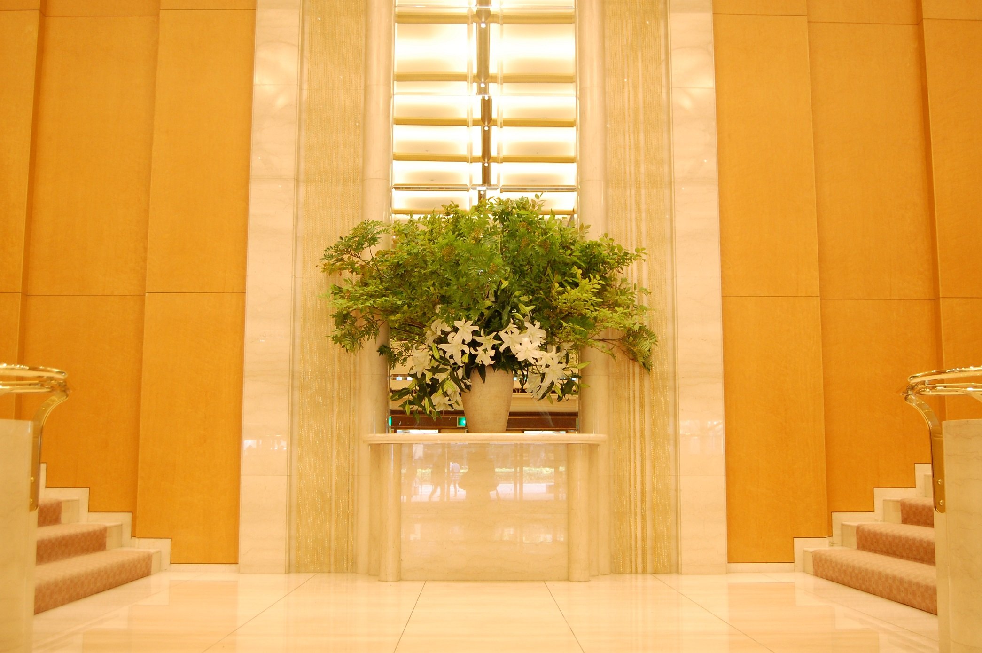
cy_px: 326
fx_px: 1063
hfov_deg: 49.6
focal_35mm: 39
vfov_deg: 34.1
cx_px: 491
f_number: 4
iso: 800
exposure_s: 1/30
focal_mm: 26
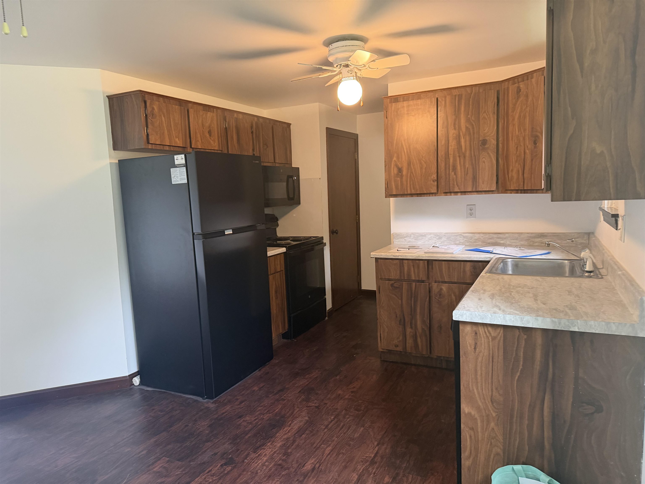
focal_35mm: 24
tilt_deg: -6.6
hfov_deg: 71.6
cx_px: 322
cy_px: 242
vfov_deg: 56.8
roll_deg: +2.2
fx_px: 447
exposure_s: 1/60
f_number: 1.78
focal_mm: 6.76
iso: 400
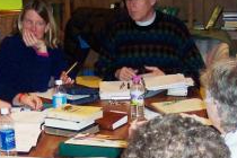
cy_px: 154
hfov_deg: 17.6
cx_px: 146
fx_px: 764
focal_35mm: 116
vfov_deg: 11.7
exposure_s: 1/30
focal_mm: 8
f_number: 2.8
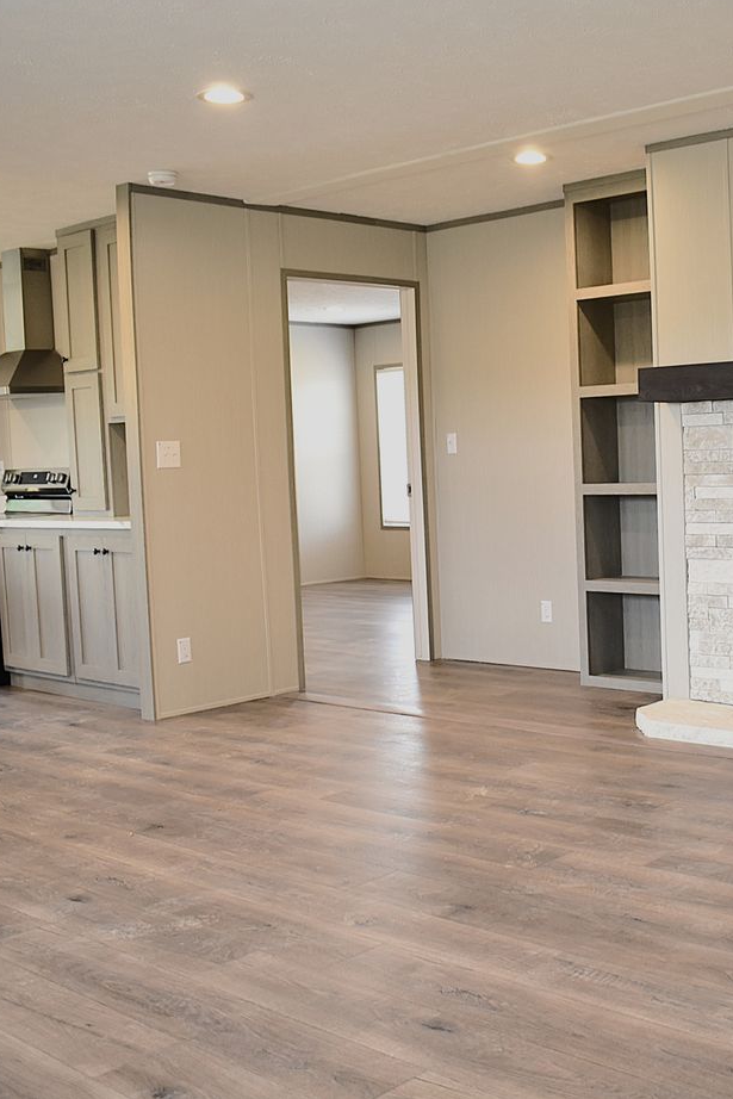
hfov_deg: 31.8
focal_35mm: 41
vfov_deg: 47.4
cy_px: 545
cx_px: 589
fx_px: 1252
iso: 800
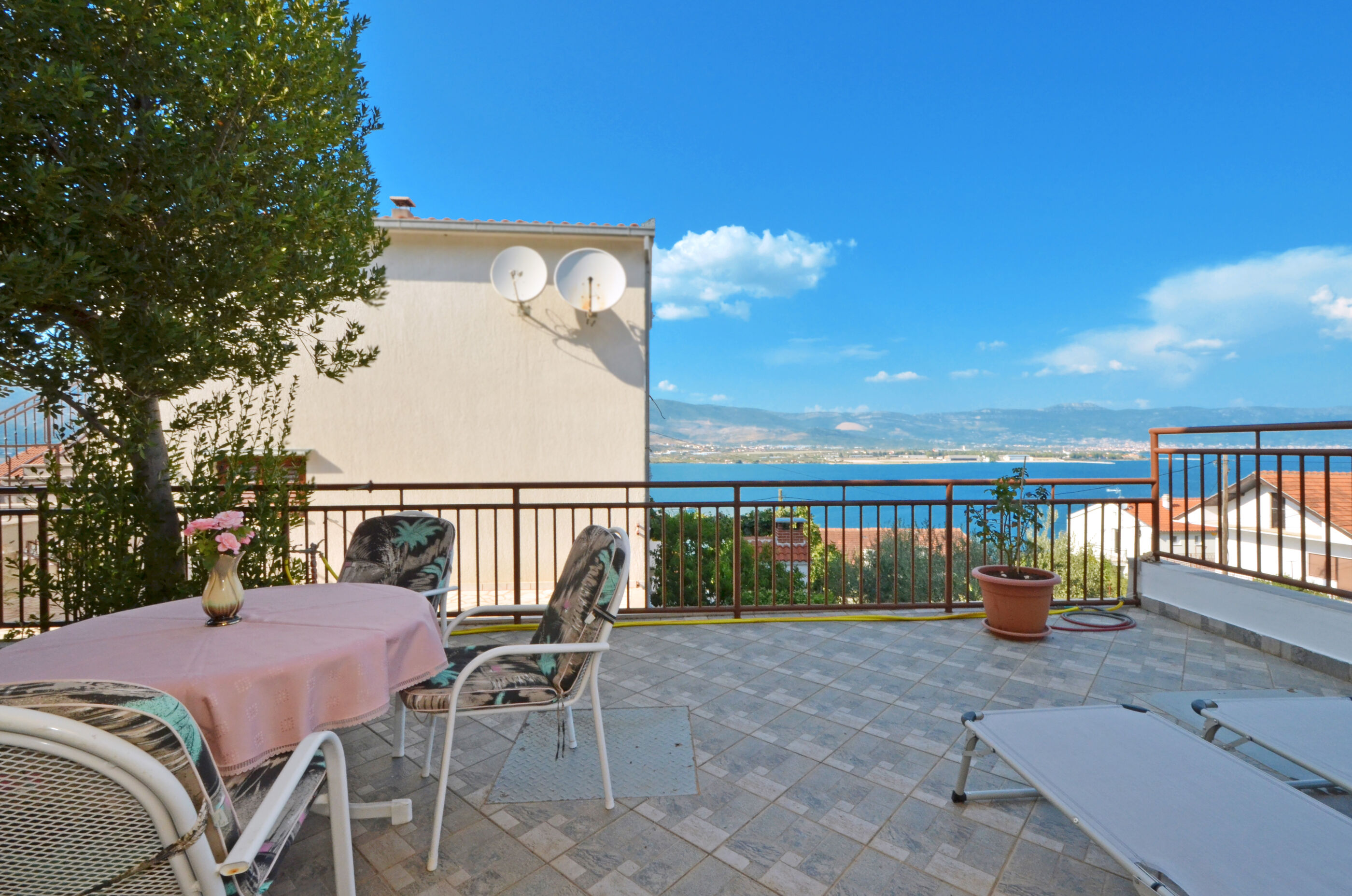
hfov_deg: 100.5
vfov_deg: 77.1
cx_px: 676
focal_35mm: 15
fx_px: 562
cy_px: 448
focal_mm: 10
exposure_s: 1/125
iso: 500
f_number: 20
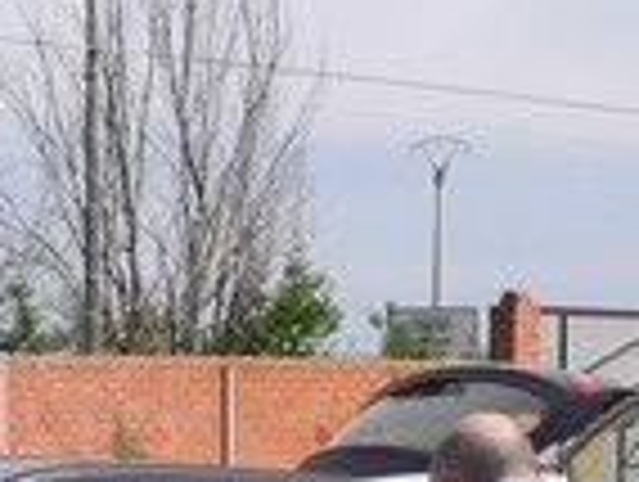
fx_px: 2811
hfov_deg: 13.0
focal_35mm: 152
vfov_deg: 9.1
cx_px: 225
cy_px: 991
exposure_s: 1/500
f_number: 4.6
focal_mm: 6.1
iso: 80
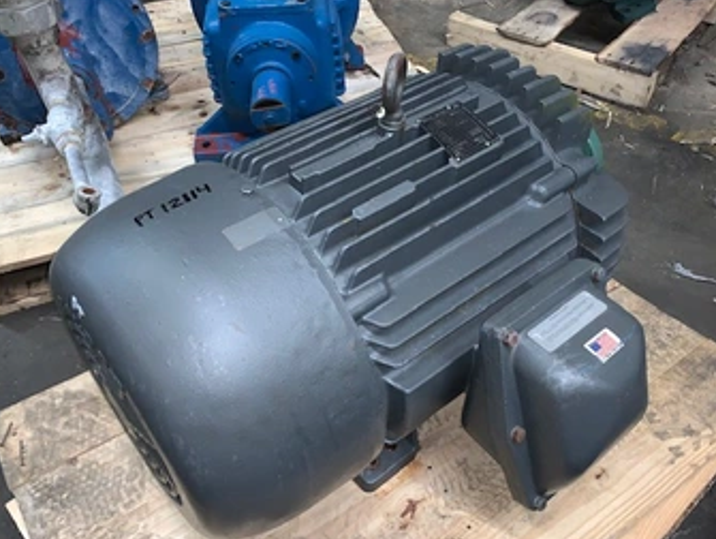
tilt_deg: -50.6
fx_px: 642
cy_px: 308
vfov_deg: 45.4
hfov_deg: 58.3
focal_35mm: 31
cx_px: 376
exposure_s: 1/13
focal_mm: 4.25
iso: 100
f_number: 1.8
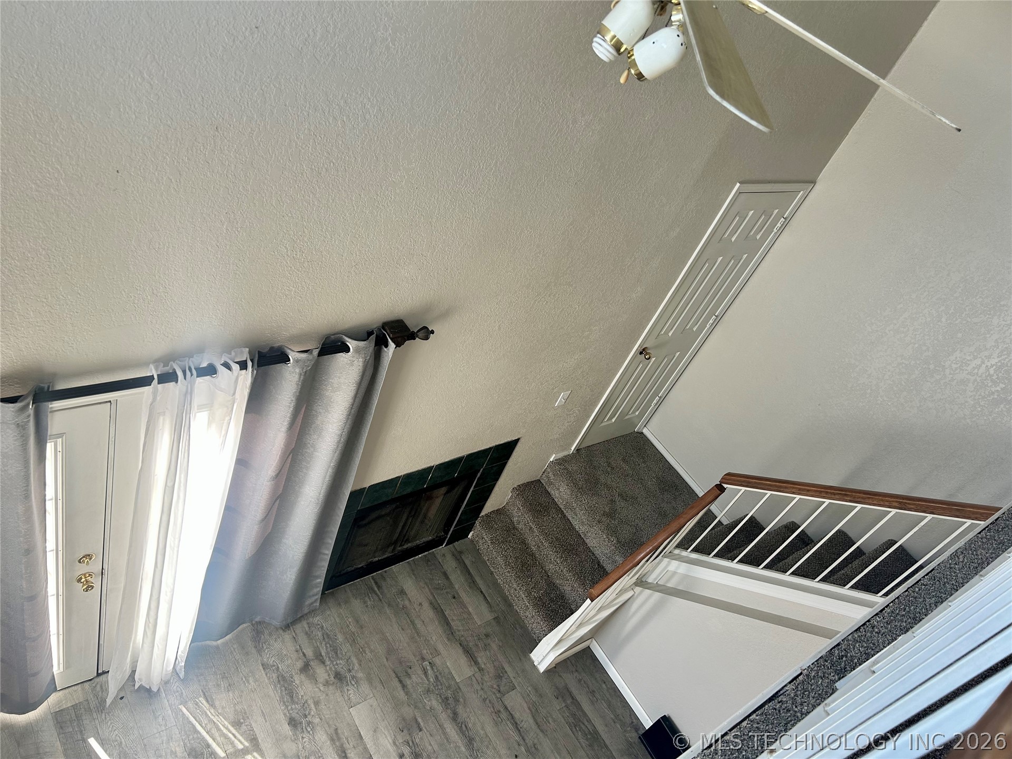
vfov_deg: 53.1
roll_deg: -25.3
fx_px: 760
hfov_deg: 67.3
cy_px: 380
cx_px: 506
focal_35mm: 26
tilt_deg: -37.9
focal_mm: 5.7
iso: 64
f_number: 1.5
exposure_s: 1/139
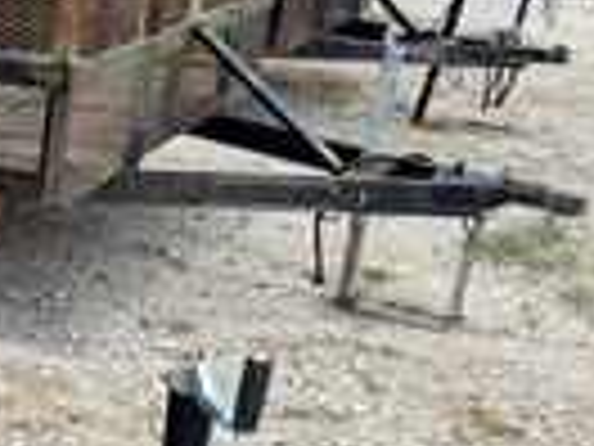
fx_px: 1253
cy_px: 432
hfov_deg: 23.5
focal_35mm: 73
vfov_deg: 19.6
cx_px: -180
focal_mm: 6.76
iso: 80
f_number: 1.78
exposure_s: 1/1585
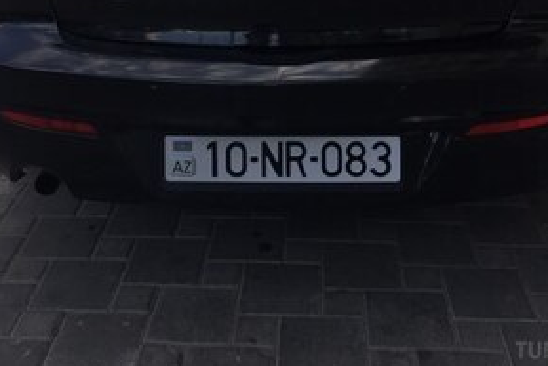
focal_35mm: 52
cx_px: 276
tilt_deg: -11.4
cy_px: -97
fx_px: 791
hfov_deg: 38.2
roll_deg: +0.4
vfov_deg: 23.3
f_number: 2.2
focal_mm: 4.15
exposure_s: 1/581
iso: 32
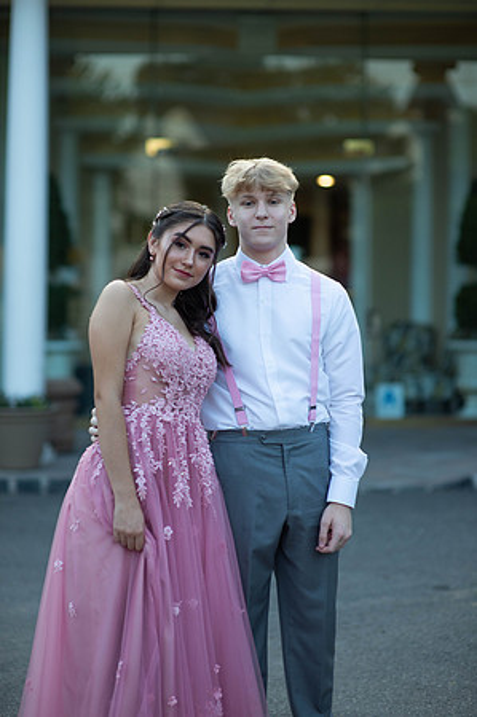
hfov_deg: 16.0
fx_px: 1693
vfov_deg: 23.9
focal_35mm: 85
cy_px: 358
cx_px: 238
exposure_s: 1/1000
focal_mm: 85
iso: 250
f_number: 2
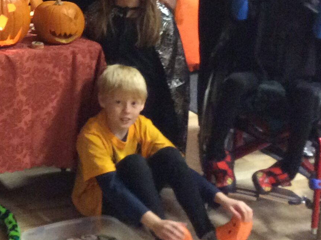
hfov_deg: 19.7
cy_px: -58
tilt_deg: -9.5
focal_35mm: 94
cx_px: -63
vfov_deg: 15.1
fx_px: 871
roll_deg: +0.3
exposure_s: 1/17
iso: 320
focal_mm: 3.3
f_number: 2.4
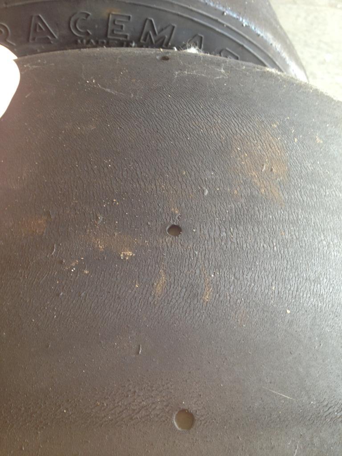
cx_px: 171
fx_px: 461
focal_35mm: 35
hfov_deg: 40.7
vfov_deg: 52.6
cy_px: 228
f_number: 2.4
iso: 50
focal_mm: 4.3
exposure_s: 1/20
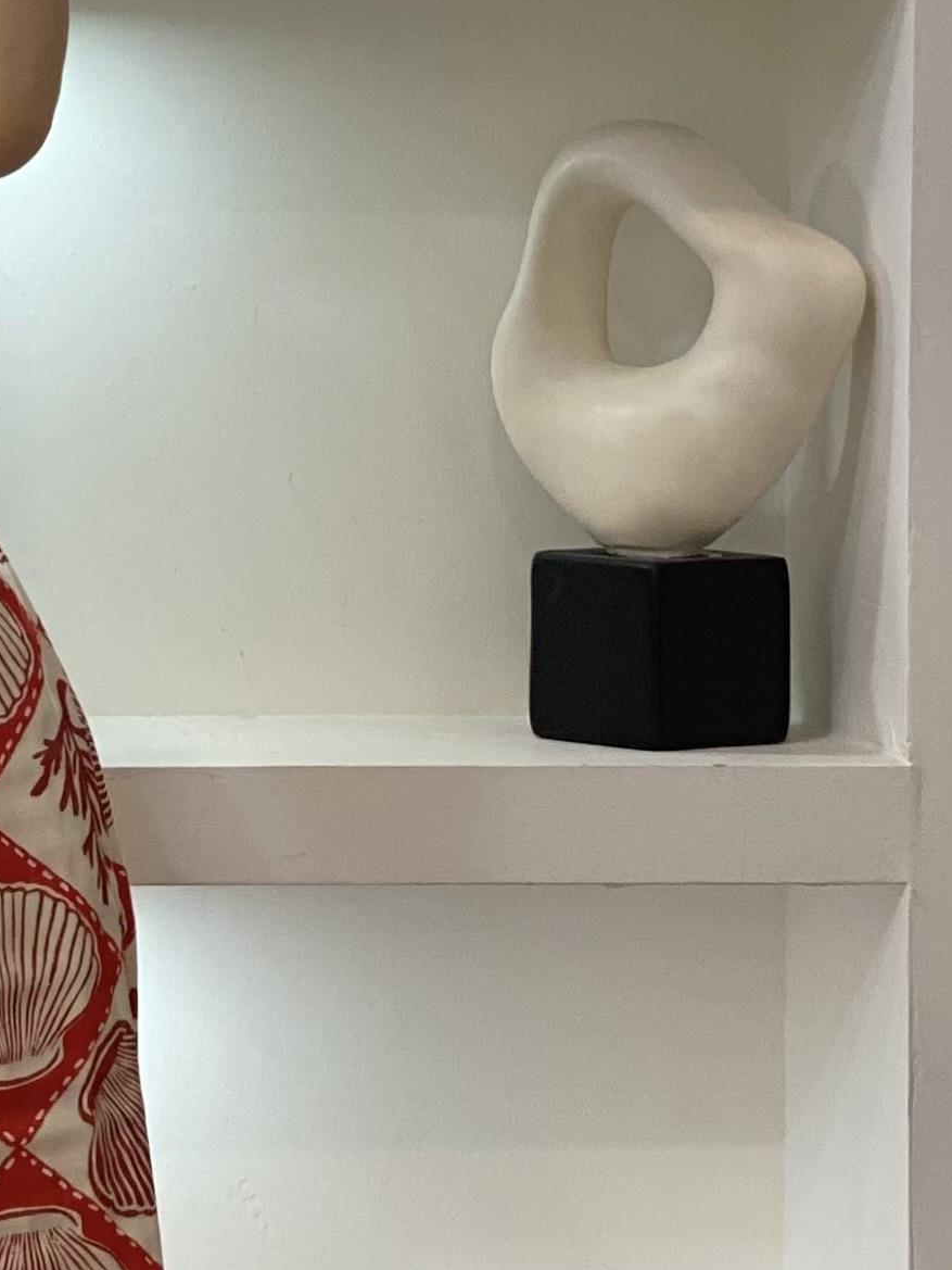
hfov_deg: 8.3
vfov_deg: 11.3
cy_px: 1002
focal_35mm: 175
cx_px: -352
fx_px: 6416
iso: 80
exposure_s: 1/100
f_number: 2
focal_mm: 6
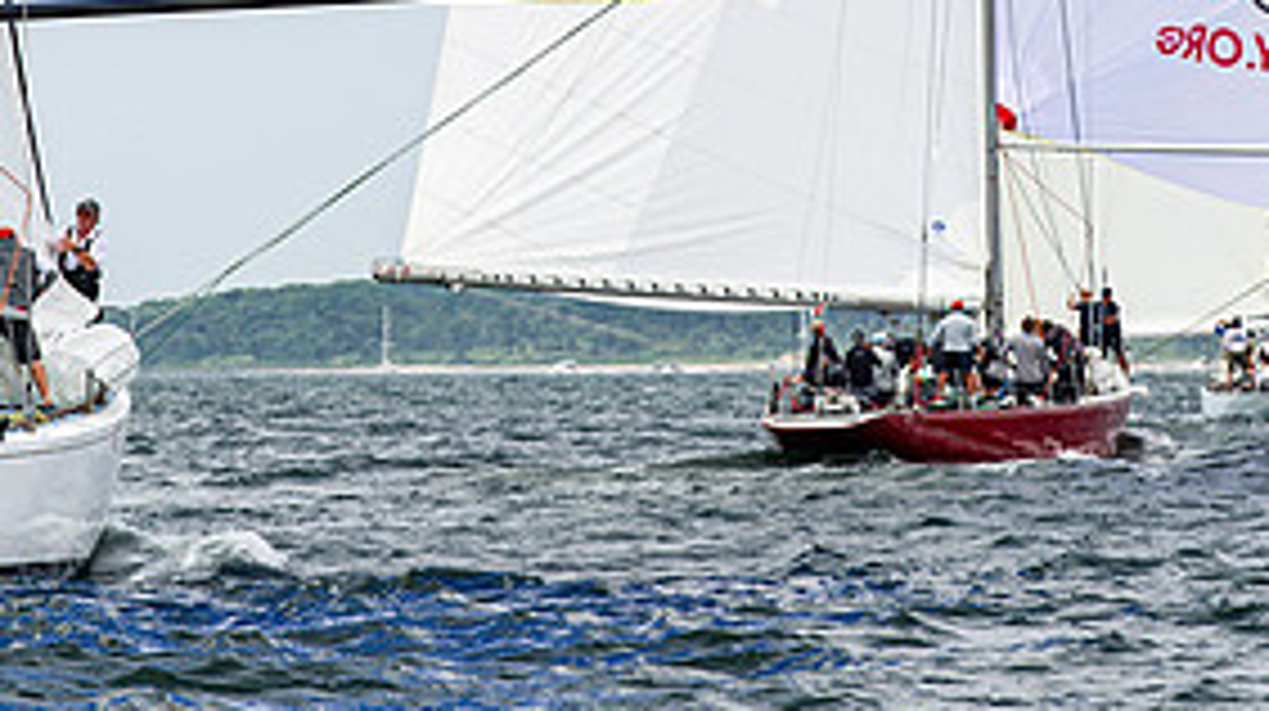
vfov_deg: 3.0
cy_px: -144
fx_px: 13413
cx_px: 657
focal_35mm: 399
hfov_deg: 5.4
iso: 320
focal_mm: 185
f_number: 5.6
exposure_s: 1/2000
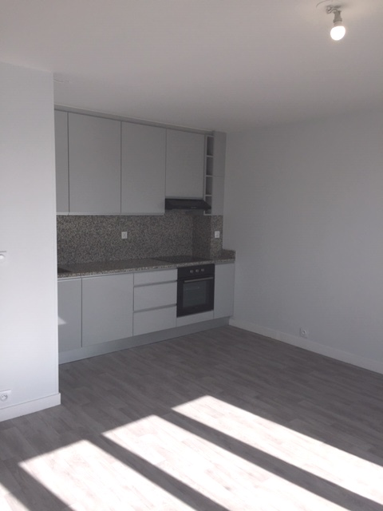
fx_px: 428
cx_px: 192
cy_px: 256
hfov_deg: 48.2
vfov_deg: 61.7
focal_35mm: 29
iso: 32
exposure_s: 1/942
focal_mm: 4.15
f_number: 2.2
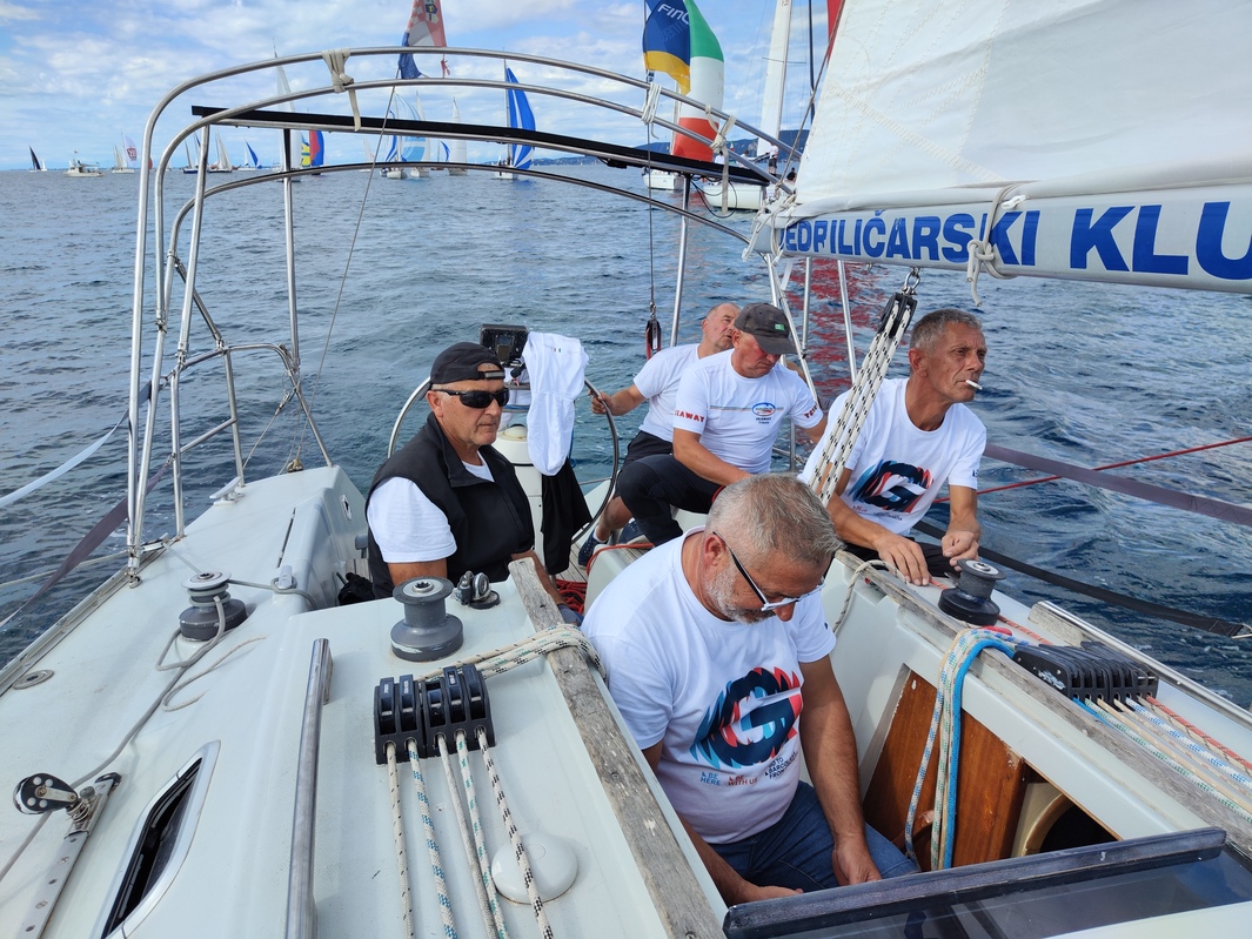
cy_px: 470
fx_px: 868
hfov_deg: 71.6
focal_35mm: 24
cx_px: 626
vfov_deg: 56.8
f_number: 1.88
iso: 50
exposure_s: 1/2182
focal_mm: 5.59
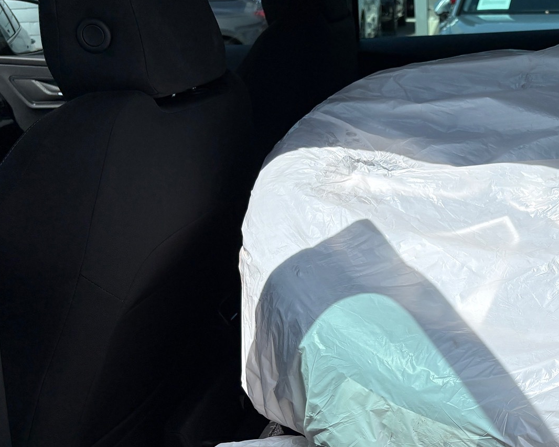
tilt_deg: -18.9
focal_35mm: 48
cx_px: 480
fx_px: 794
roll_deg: +1.7
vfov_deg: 31.3
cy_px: 273
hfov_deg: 36.8
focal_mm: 5.96
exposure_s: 1/4950
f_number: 1.6
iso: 50
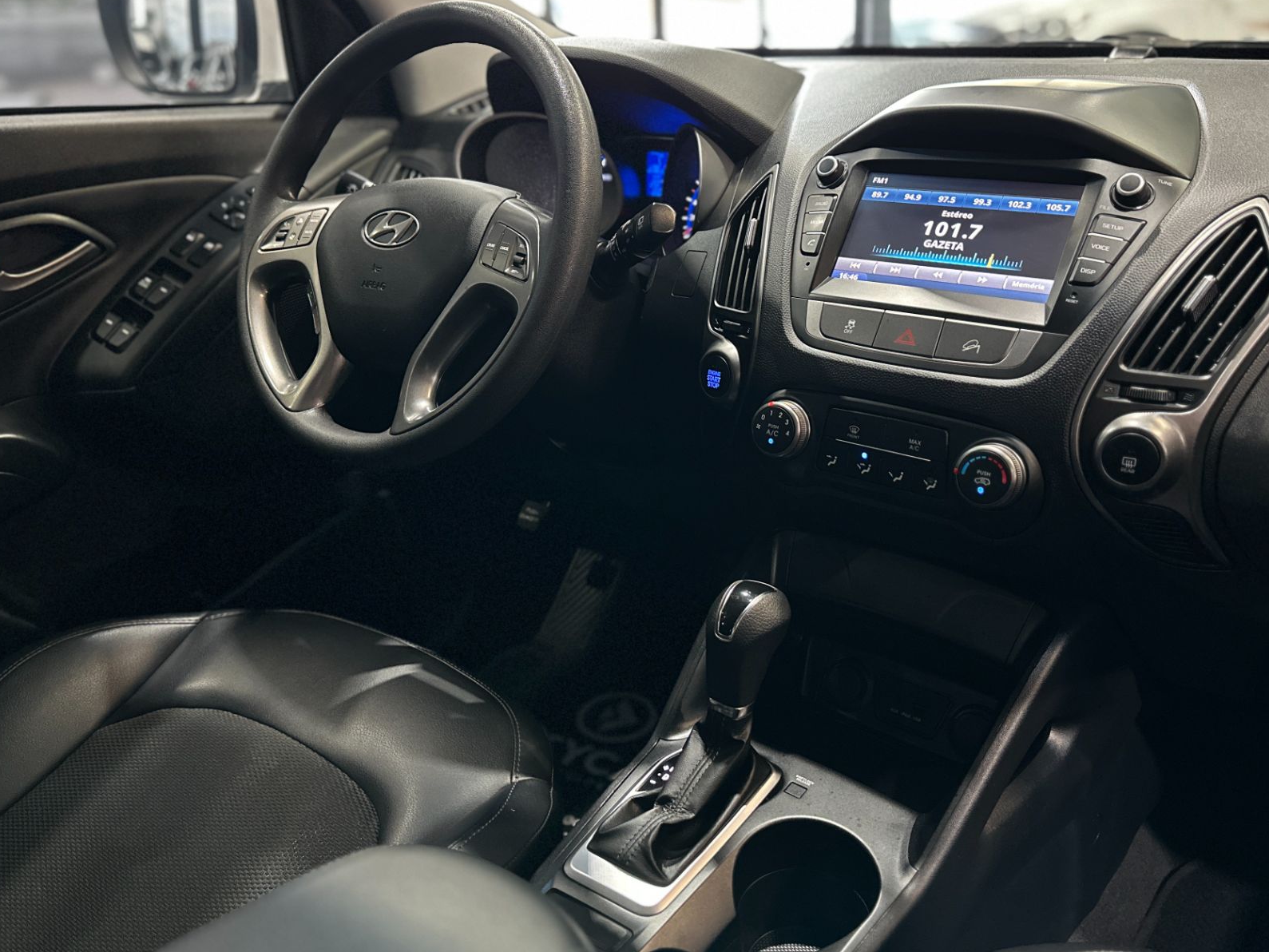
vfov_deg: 48.2
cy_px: 442
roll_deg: +2.2
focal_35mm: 29
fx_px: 1063
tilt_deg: -23.0
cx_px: 682
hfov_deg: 61.6
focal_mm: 6.86
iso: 800
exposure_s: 1/60
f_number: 1.78
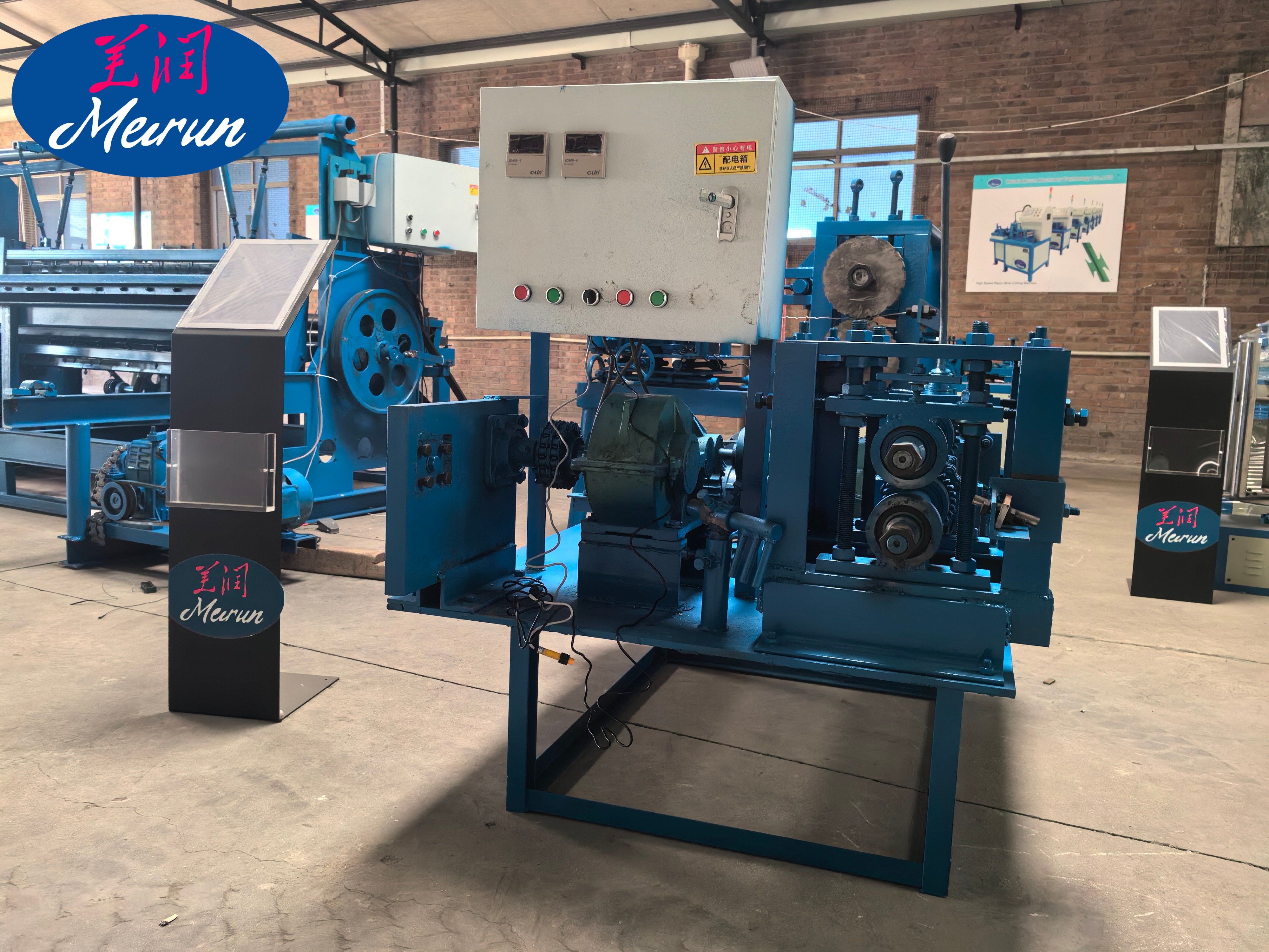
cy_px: 476
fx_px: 990
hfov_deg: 65.3
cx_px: 634
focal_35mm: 27
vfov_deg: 51.4
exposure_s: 1/50
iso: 320
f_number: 2
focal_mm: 6.35
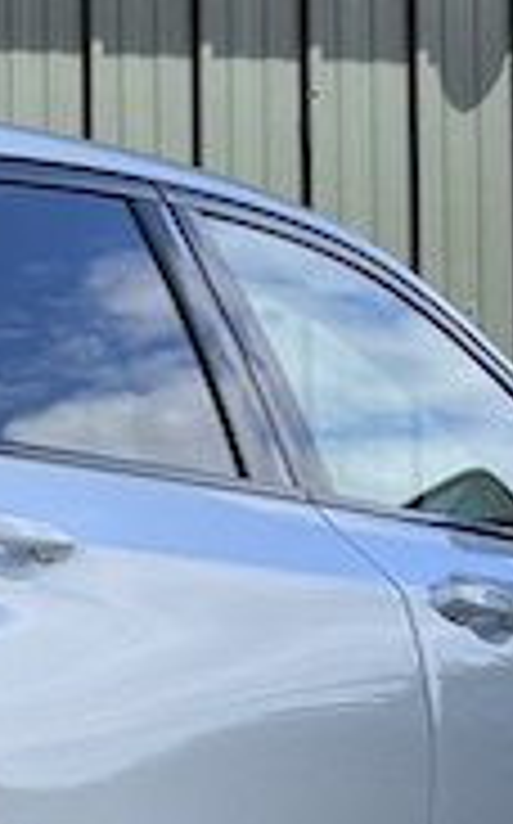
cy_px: 639
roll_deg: +1.2
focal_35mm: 151
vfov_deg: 13.8
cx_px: -580
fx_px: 3386
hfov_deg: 8.2
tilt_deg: -0.3
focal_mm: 5.7
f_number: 1.5
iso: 50
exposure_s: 1/1751
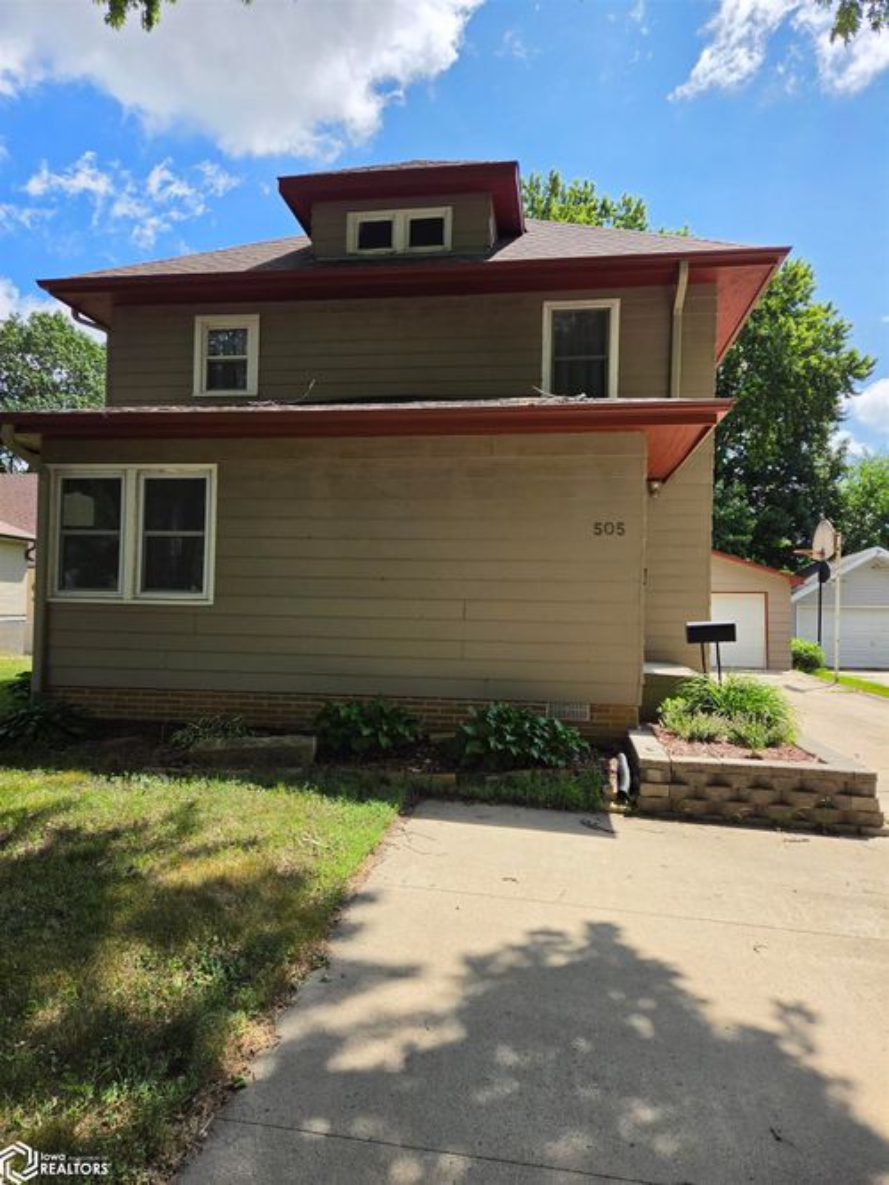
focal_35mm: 23
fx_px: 788
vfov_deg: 73.9
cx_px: 444
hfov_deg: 58.9
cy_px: 592
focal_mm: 5.4
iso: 80
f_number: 1.8
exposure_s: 1/4397
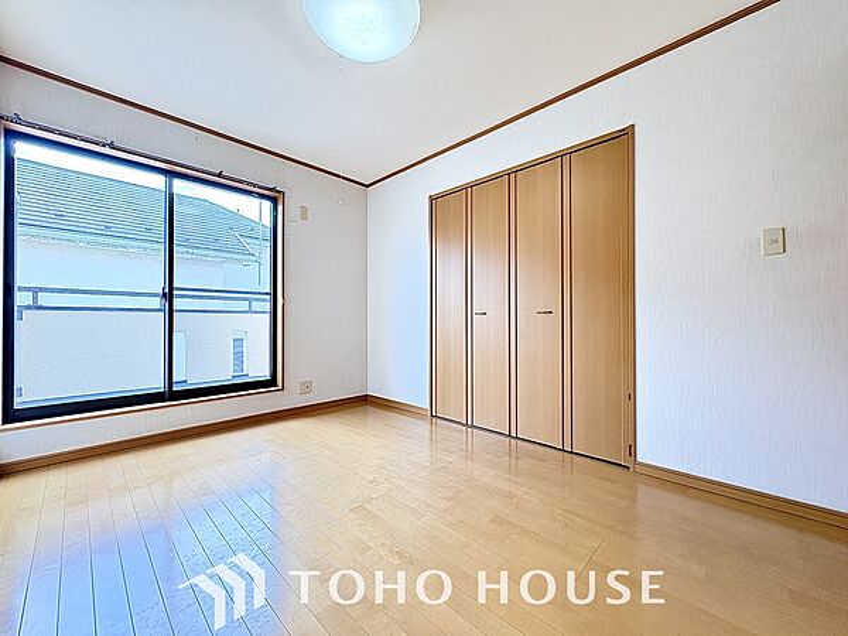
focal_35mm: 14
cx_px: 424
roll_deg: +0.7
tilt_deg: +1.1
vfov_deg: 85.7
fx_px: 343
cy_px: 318
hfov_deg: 102.1
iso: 250
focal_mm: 2.22
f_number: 2.2
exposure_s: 1/100
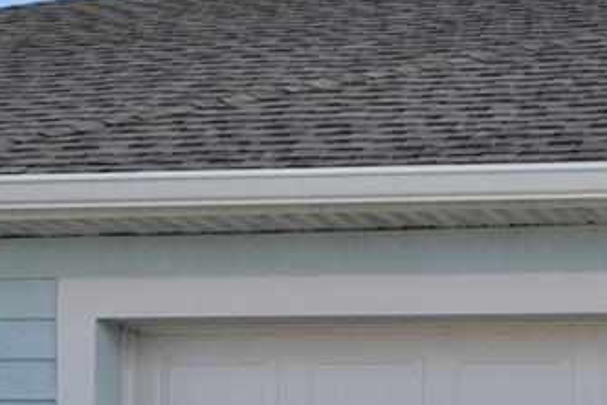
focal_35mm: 145
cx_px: 745
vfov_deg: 9.2
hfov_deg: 13.7
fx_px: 2446
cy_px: 586
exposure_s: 1/250
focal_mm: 30
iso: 125
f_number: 8
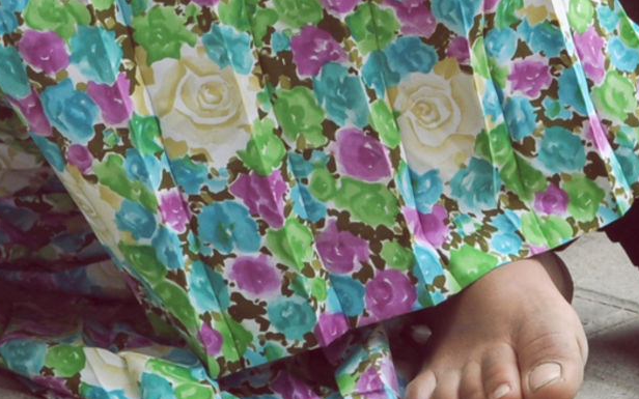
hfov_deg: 9.4
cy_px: -252
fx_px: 3884
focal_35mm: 223
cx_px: 404
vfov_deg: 5.8
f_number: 8
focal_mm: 36
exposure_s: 1/200
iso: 200
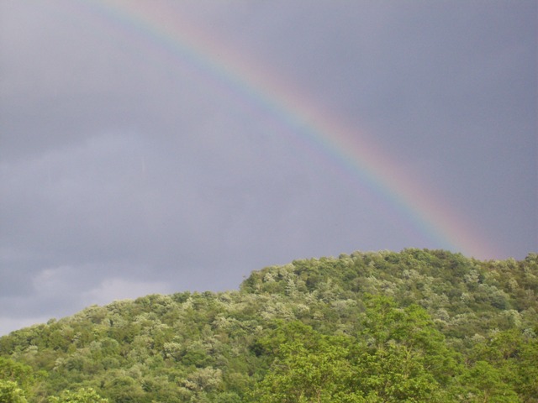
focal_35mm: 108
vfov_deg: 13.7
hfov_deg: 18.2
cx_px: 269
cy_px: 202
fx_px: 1679
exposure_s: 1/255
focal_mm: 18
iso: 80
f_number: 4.8
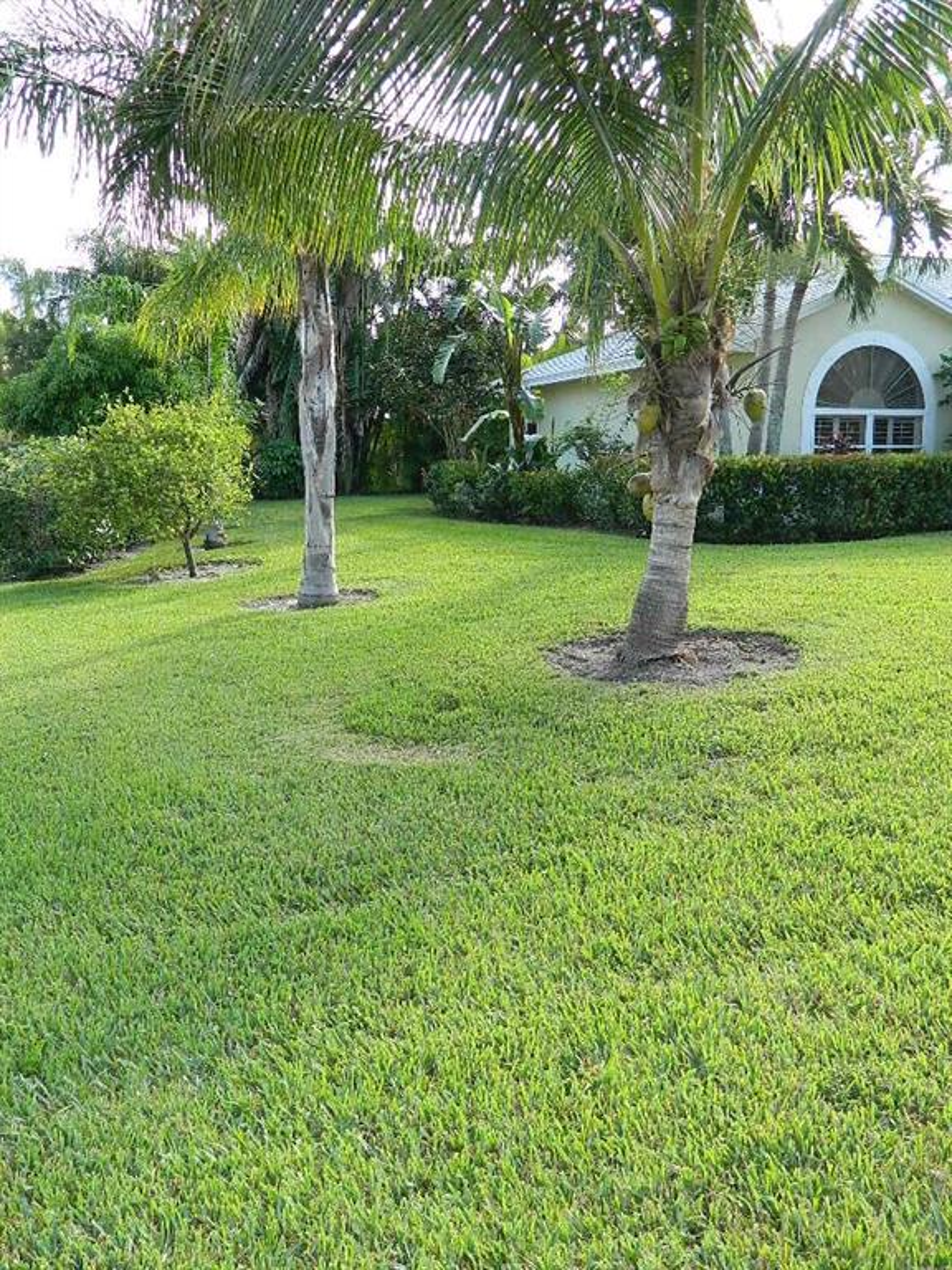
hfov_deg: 45.4
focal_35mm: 31
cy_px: 635
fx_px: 1137
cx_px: 476
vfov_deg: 58.4
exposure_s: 1/200
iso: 110
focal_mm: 5.6
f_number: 3.2
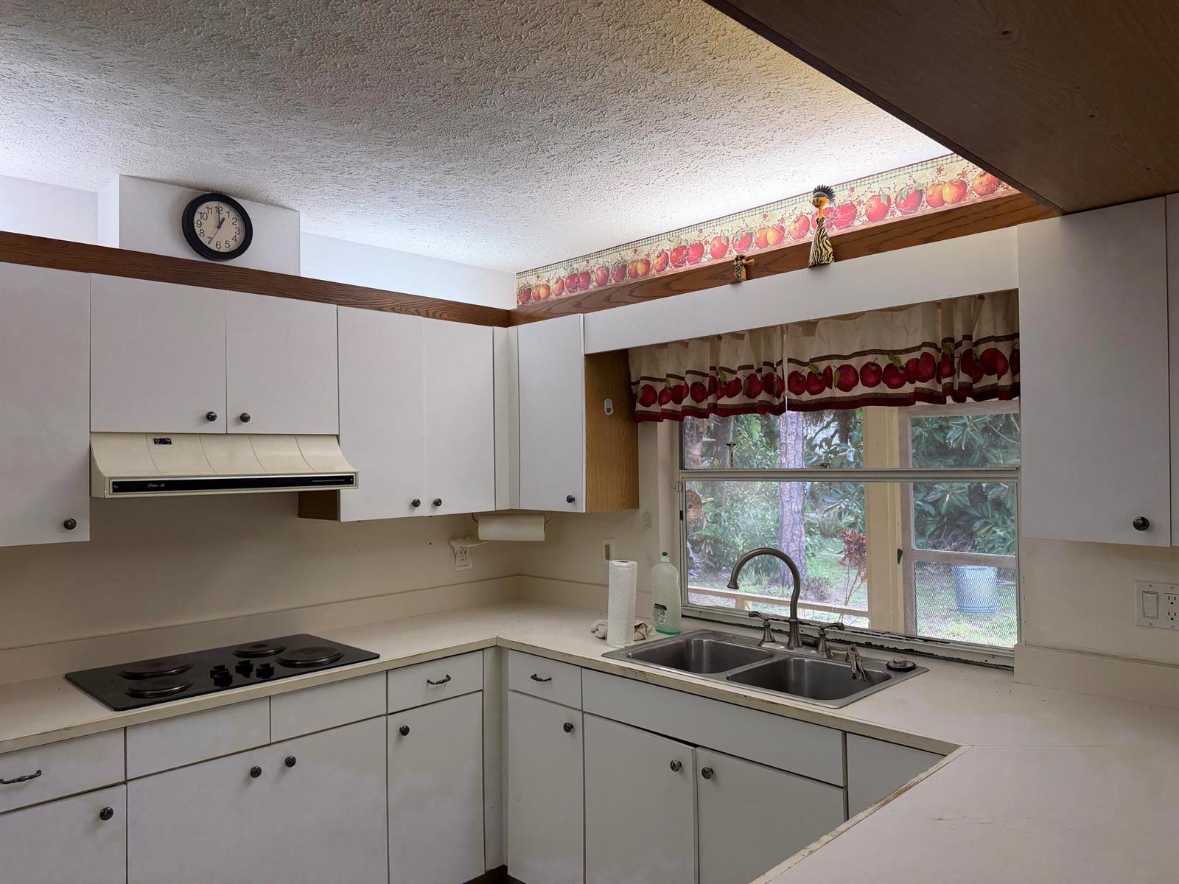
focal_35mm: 24
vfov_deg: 56.8
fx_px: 817
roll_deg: +0.9
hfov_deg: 71.6
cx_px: 590
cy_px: 442
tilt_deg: +1.1
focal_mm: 6.76
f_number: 1.78
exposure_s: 1/169
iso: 160
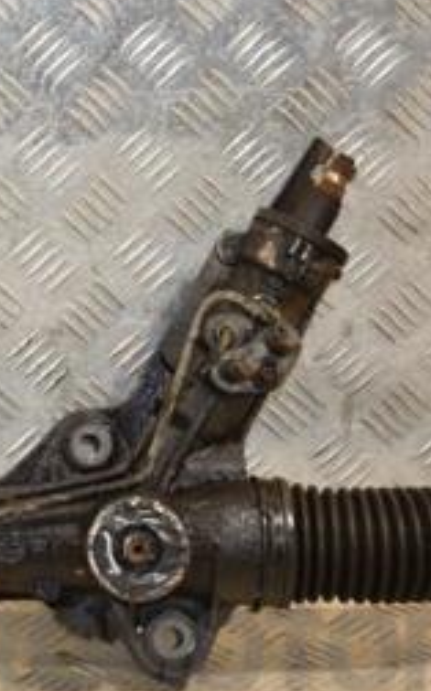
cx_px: -231
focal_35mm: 124
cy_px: 285
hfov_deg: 10.2
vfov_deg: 16.8
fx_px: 2336
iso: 800
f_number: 5
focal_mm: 34
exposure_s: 1/160
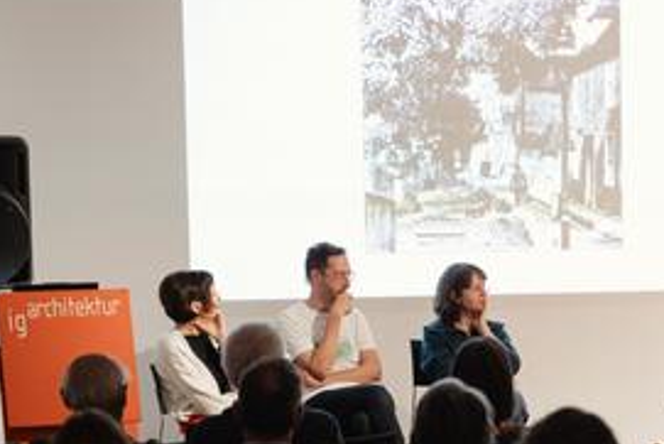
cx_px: 670
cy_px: 350
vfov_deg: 8.1
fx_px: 3119
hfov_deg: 12.0
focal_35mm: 169
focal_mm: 75
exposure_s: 1/125
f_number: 2.8
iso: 3200
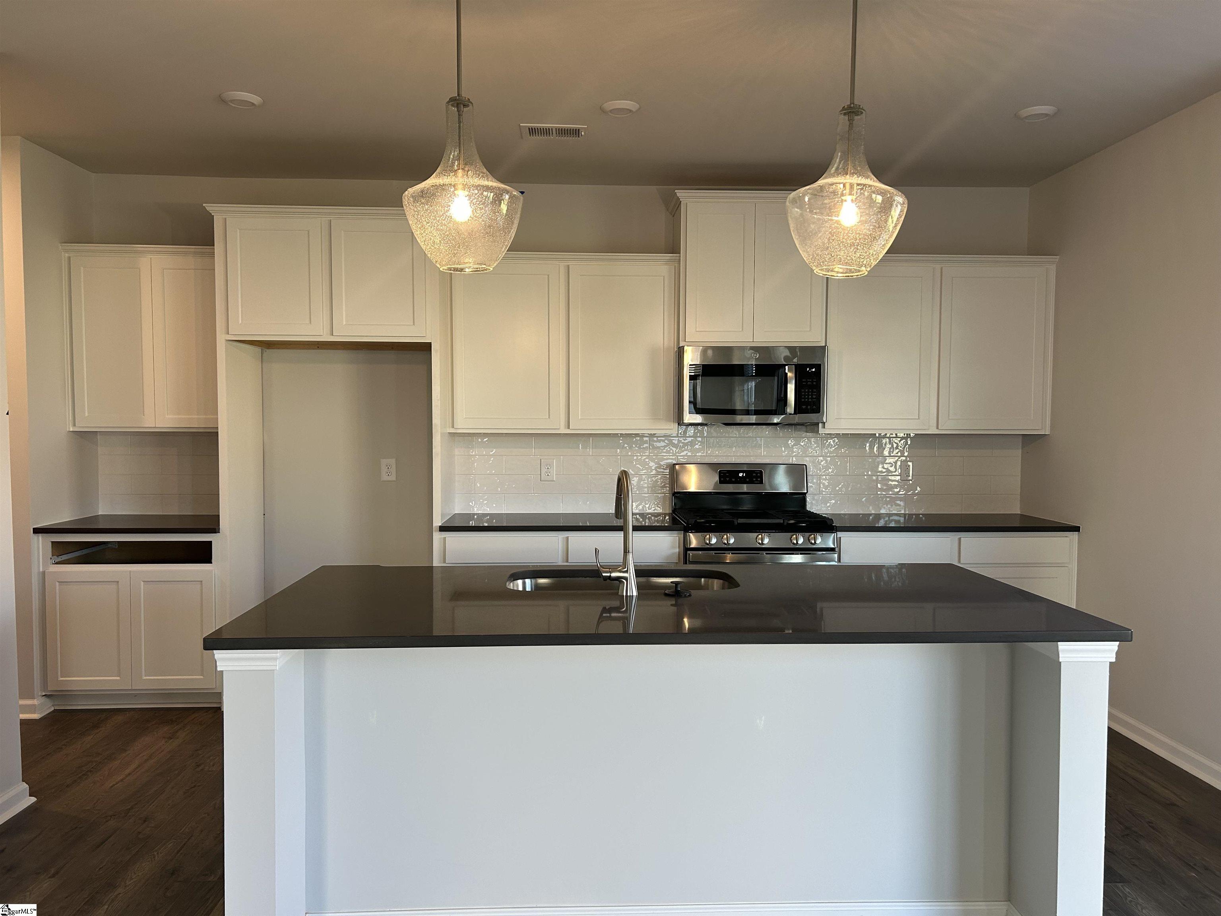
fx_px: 917
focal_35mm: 26
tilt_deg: -2.7
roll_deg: +0.5
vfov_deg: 53.1
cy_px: 458
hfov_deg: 67.3
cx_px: 610
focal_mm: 5.7
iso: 100
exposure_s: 1/120
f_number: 1.5
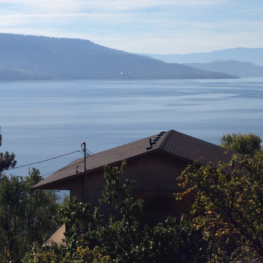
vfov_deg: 16.5
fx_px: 903
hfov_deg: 16.4
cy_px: 63
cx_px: 28
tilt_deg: +0.3
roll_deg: -0.3
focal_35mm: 105
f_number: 2.4
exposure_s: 1/3623
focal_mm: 4.12
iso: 50
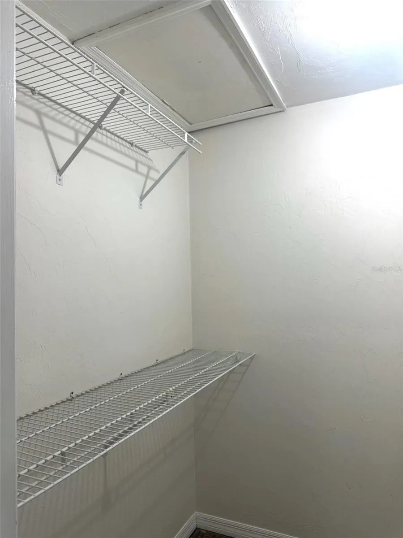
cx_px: 202
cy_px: 269
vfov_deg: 71.6
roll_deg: +1.1
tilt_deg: +1.9
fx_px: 373
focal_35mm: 24
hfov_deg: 56.8
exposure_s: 1/60
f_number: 1.78
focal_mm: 6.76
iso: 100
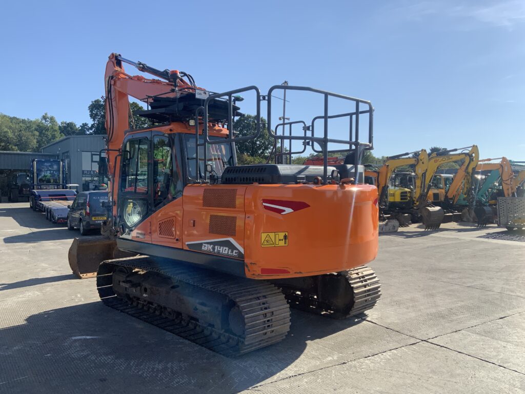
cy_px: 197
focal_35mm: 29
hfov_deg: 61.7
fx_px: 440
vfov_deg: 48.2
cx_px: 262
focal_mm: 3
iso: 16
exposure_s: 1/1848
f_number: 1.8
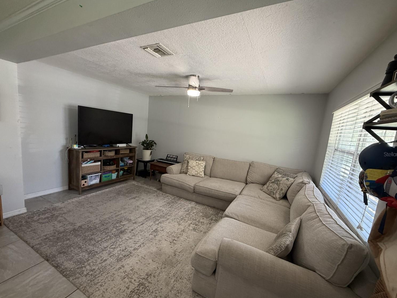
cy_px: 154
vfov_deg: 81.7
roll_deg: -3.6
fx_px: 172
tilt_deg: -8.5
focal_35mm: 15
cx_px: 196
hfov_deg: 98.2
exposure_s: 1/60
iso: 320
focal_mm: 2.22
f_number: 2.2
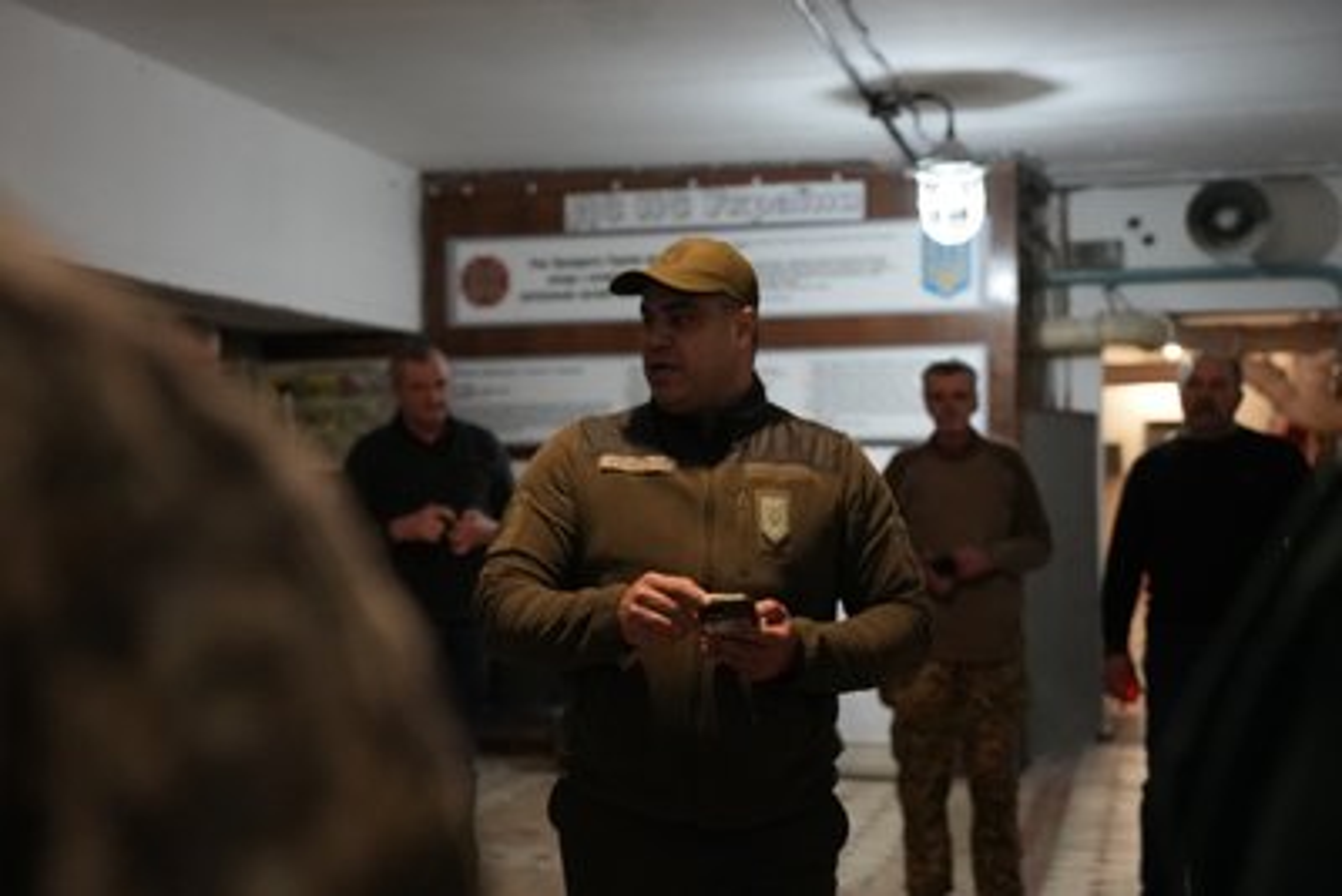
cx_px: 671
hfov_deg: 41.1
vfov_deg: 28.1
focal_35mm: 48
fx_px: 1790
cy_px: 448
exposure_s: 1/500
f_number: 3.2
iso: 10000
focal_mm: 48
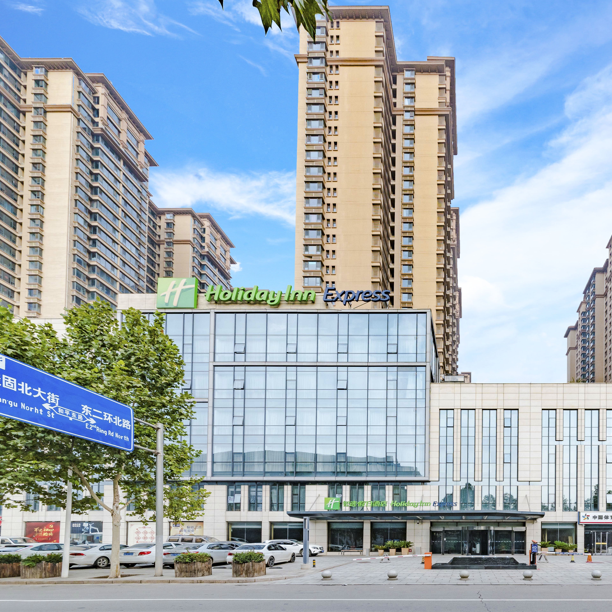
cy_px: 309
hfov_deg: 80.9
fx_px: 320
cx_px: 457
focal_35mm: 16
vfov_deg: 87.4
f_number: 10
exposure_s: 1/500
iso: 160
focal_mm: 12
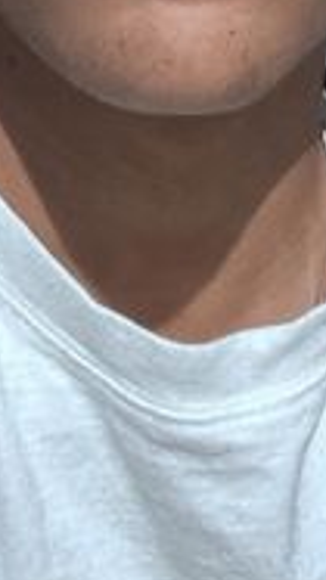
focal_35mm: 105
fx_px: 1616
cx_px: 279
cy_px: -205
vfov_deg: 18.7
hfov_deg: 11.5
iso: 25
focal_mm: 2.69
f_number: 1.9
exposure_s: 1/1458
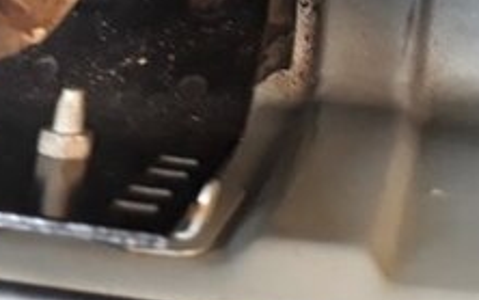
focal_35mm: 85
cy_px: -139
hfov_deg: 24.0
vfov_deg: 14.4
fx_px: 1110
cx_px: 369
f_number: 1.9
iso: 160
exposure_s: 1/33
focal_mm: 3.6
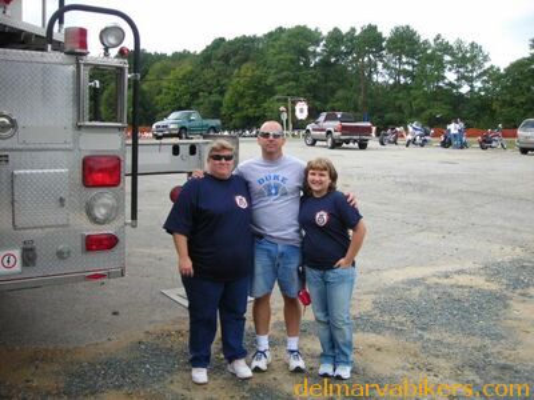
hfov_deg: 49.0
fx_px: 586
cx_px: 267
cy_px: 200
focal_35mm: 38
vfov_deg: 37.7
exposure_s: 1/164
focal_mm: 6.3
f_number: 3.2
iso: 50
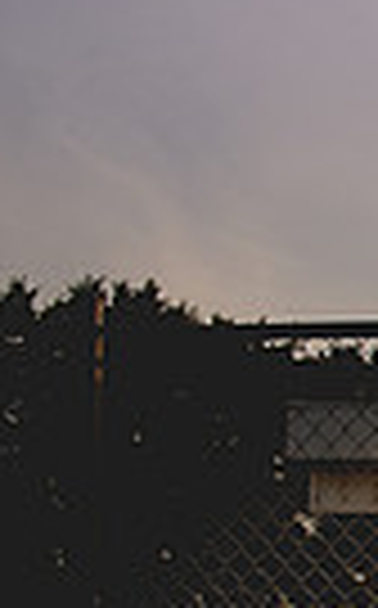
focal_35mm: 140
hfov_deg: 7.8
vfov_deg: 14.3
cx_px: 1220
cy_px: 808
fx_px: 2315
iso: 250
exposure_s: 1/500
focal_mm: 32
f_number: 7.1
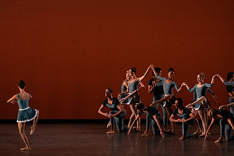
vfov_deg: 5.6
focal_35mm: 244
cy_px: 36
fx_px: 1586
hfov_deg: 8.4
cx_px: 116
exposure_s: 1/400
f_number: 9
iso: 5000
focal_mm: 145
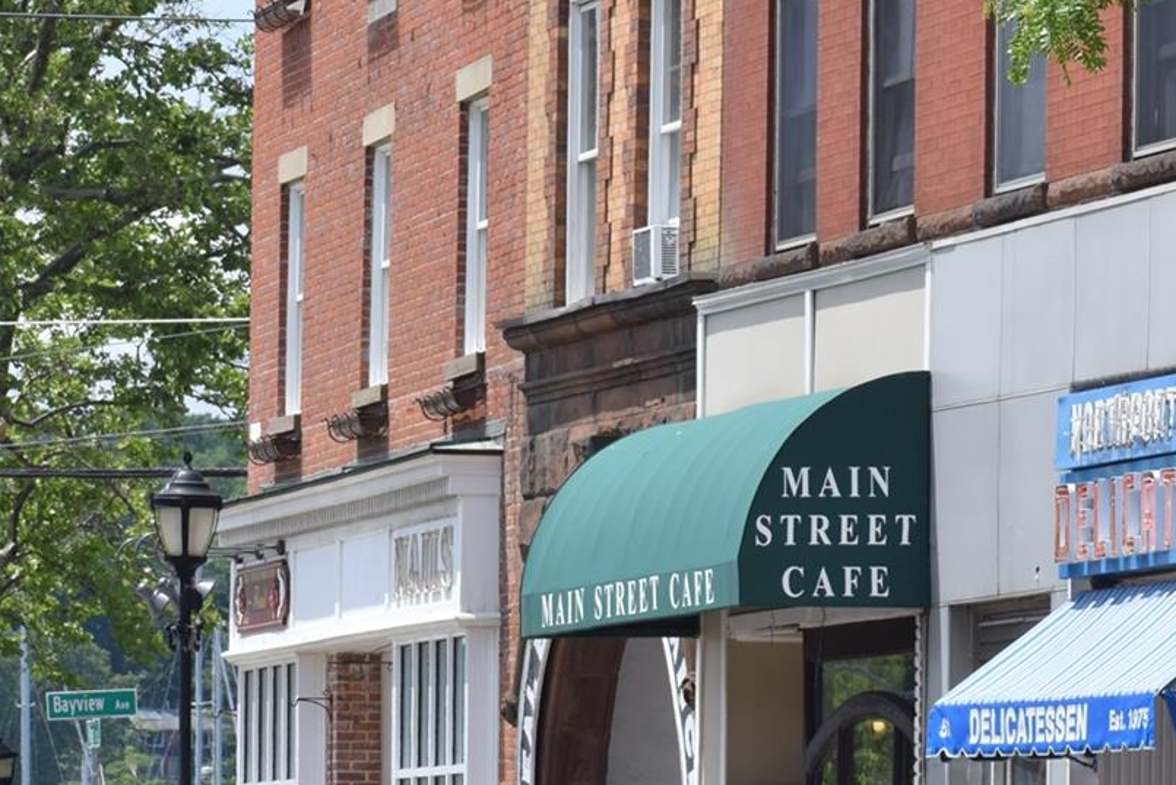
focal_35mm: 267
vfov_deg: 5.1
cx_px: 1410
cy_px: 303
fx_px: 8723
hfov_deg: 7.6
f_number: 7.1
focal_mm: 70
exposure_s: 1/800
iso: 200
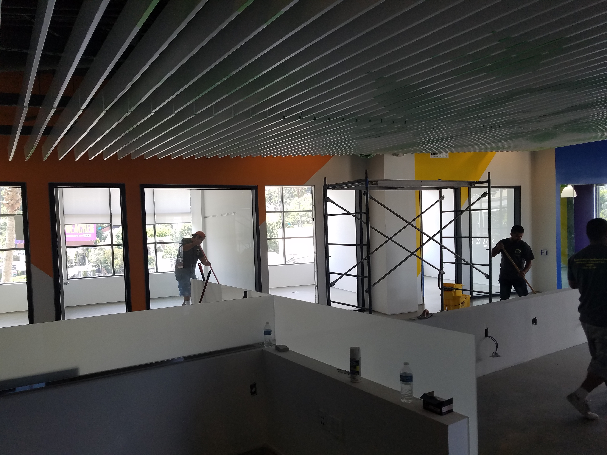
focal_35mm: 26
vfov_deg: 53.1
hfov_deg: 67.3
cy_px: 228
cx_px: 304
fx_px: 456
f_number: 1.7
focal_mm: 4.2
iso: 64
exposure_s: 1/120
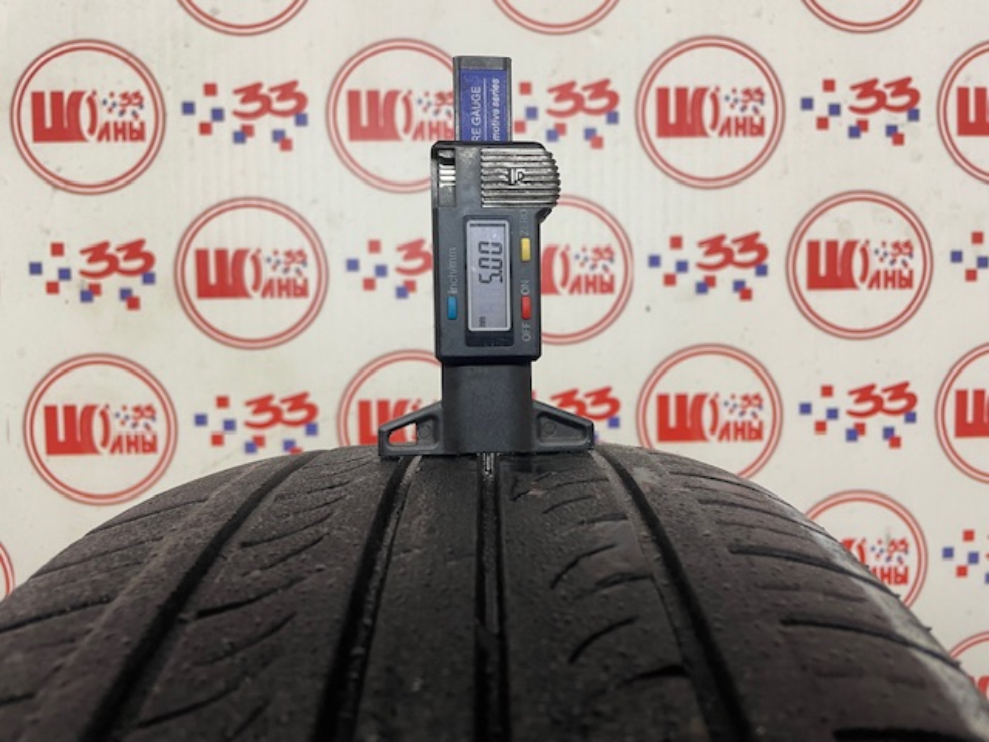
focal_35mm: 26
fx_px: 743
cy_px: 371
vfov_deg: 53.1
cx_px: 494
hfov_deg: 67.3
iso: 80
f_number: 1.6
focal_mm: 4.2
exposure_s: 1/50
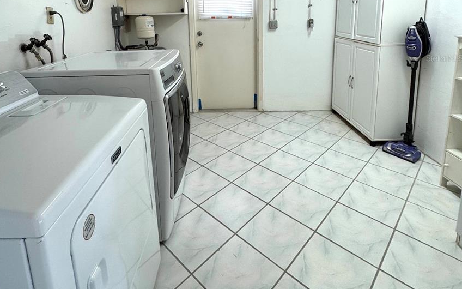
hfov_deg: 82.2
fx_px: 264
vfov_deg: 53.5
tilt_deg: -9.7
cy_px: 58
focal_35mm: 21
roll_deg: +2.0
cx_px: 220
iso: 125
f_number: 2.2
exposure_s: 1/120
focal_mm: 2.22
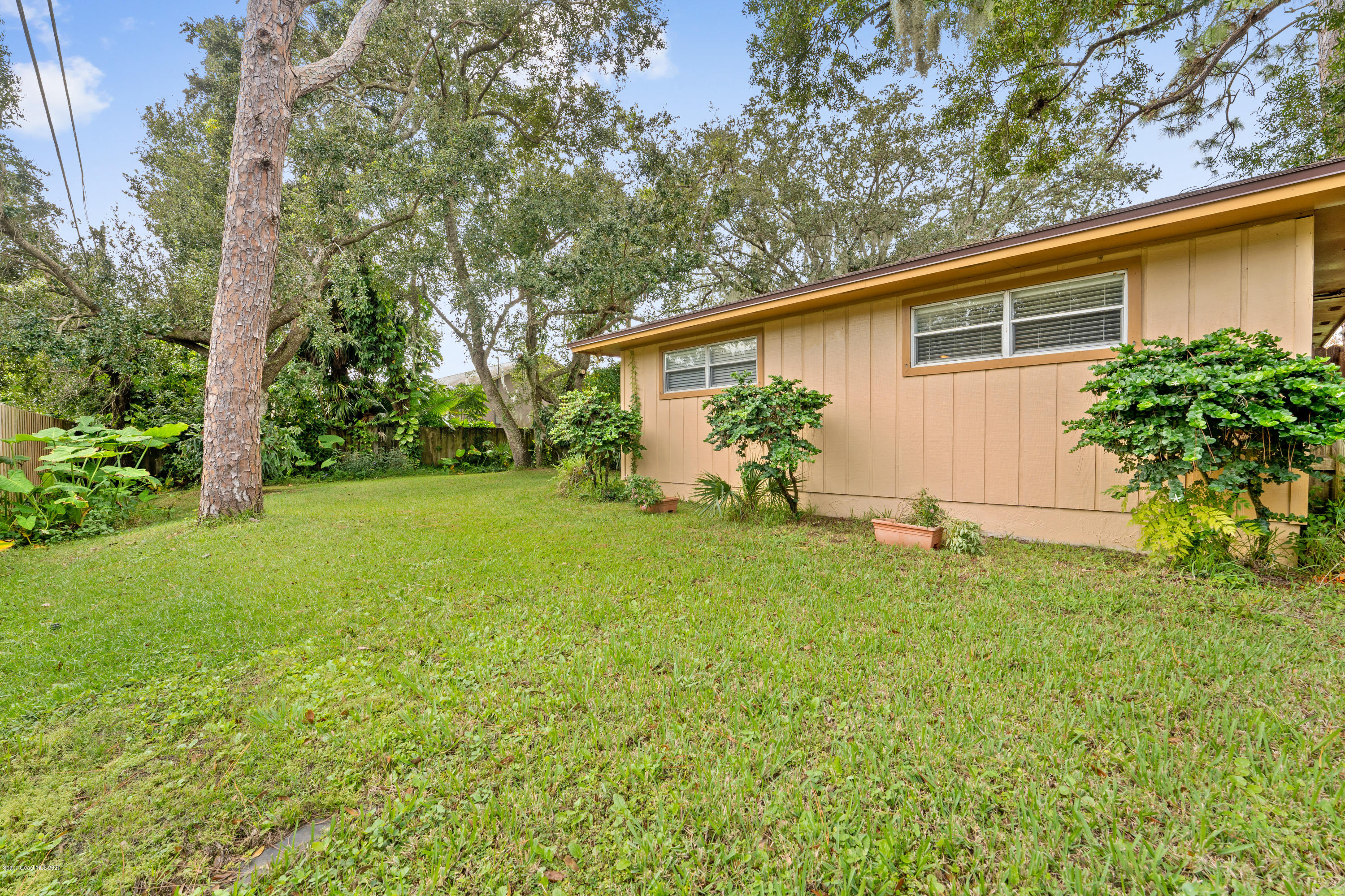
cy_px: 448
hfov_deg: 104.3
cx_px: 672
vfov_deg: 81.2
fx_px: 523
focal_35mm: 14
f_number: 8
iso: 100
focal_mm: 14
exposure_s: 1/25
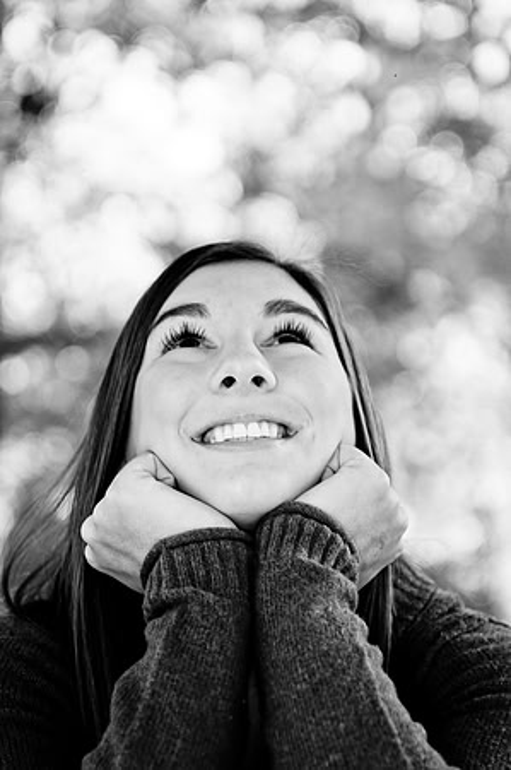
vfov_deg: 19.5
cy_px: 385
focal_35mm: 105
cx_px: 256
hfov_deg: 13.0
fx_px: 2241
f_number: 2.8
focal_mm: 70
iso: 100
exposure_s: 1/200
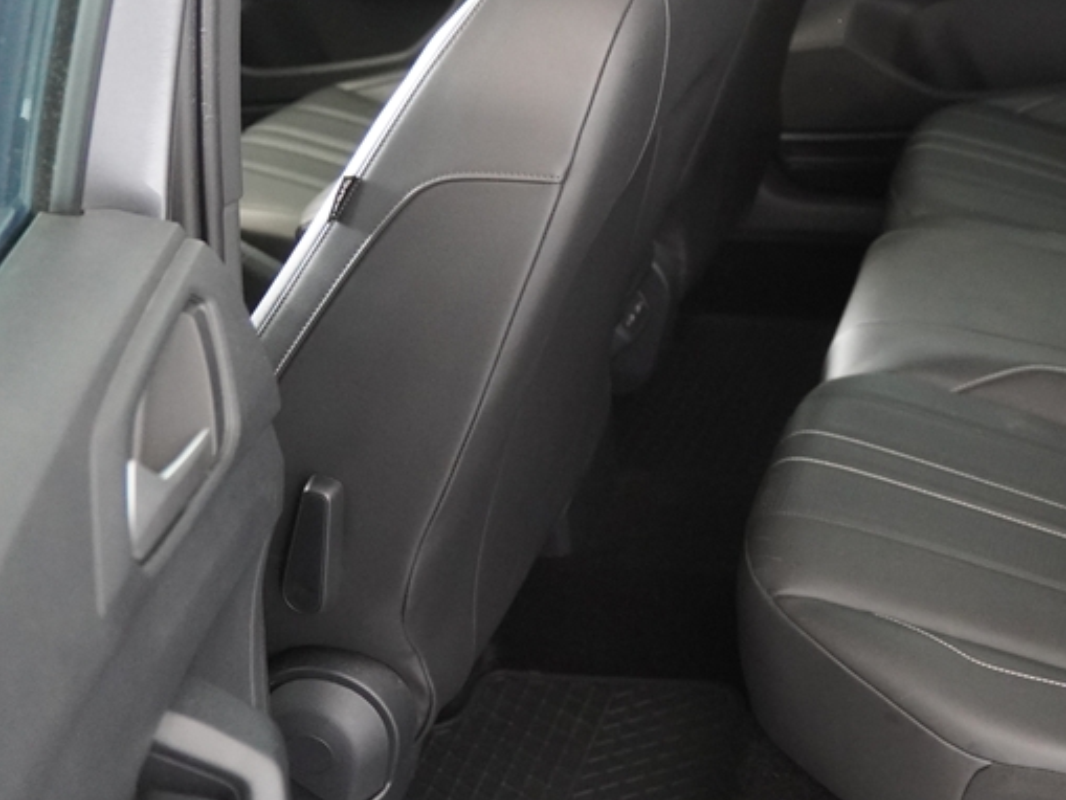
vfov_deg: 24.7
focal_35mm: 58
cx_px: 1051
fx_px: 1787
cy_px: 135
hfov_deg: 30.9
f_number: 2.8
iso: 2500
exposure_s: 1/160
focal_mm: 20
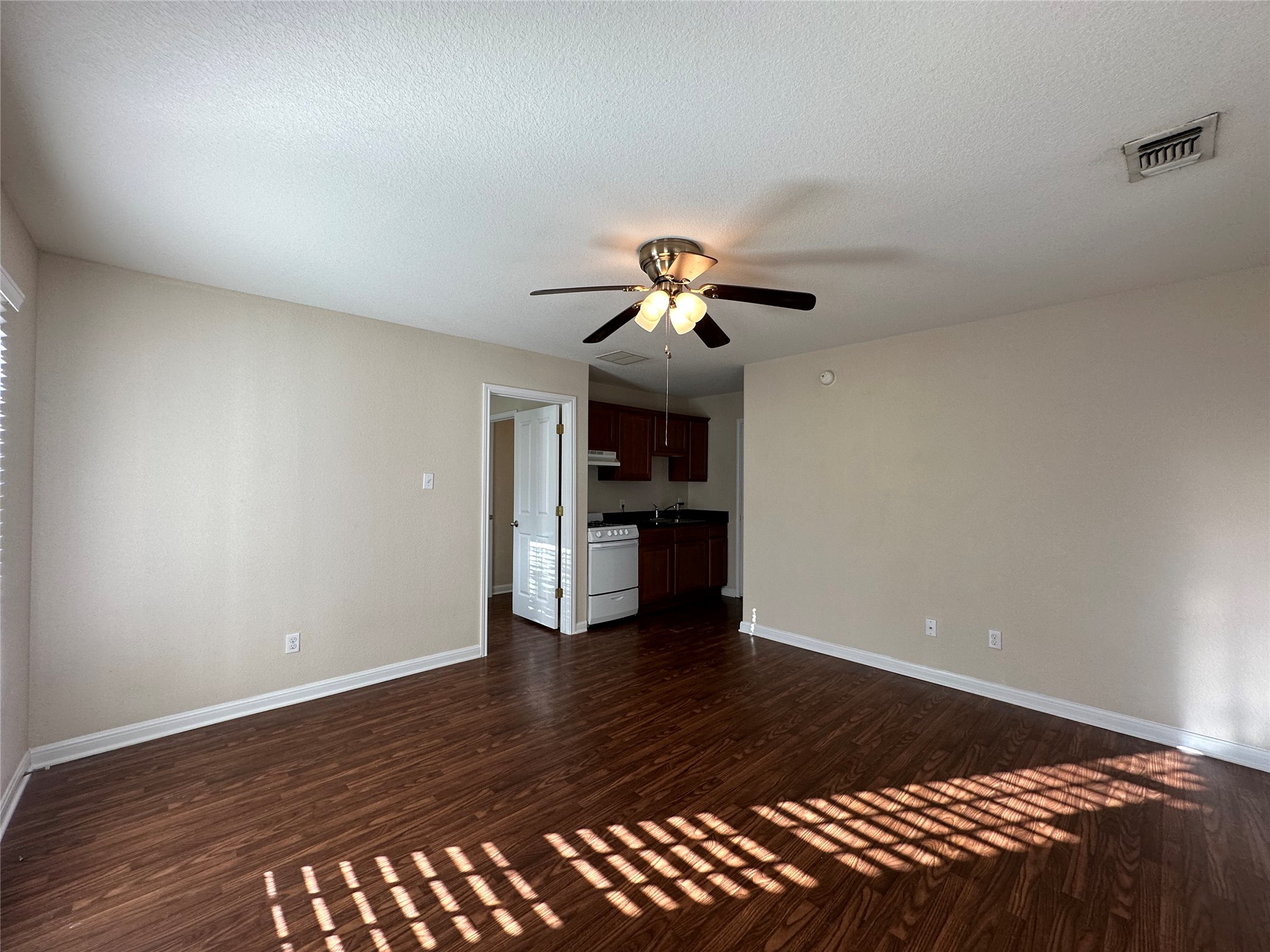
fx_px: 514
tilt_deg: -0.2
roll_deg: +0.7
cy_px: 476
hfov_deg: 102.1
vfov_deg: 85.7
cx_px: 635
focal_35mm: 14
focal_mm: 2.22
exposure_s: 1/120
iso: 100
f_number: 2.2
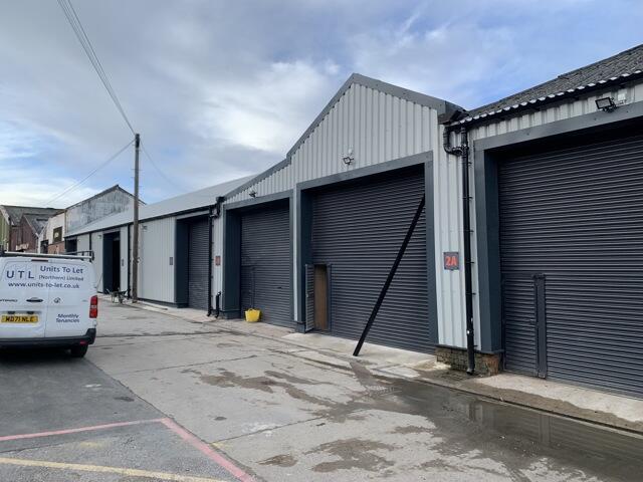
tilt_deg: +1.8
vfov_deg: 53.1
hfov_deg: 67.3
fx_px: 483
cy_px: 241
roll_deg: +0.0
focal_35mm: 26
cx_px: 322
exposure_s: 1/796
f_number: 1.8
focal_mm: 4.25
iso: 25
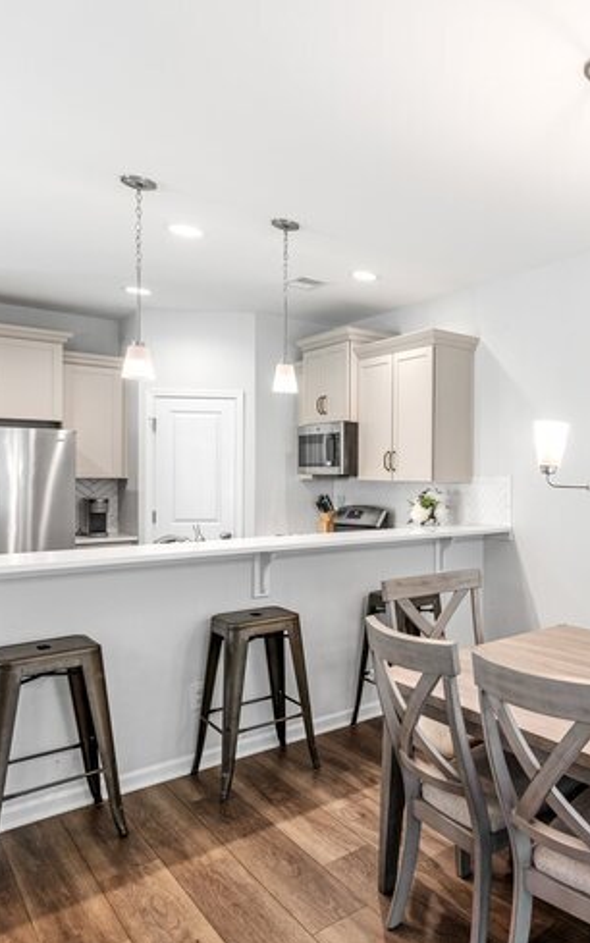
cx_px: 652
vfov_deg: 72.5
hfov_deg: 39.9
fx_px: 643
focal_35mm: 25
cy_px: 478
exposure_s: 1/2
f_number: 8
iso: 200
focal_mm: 16
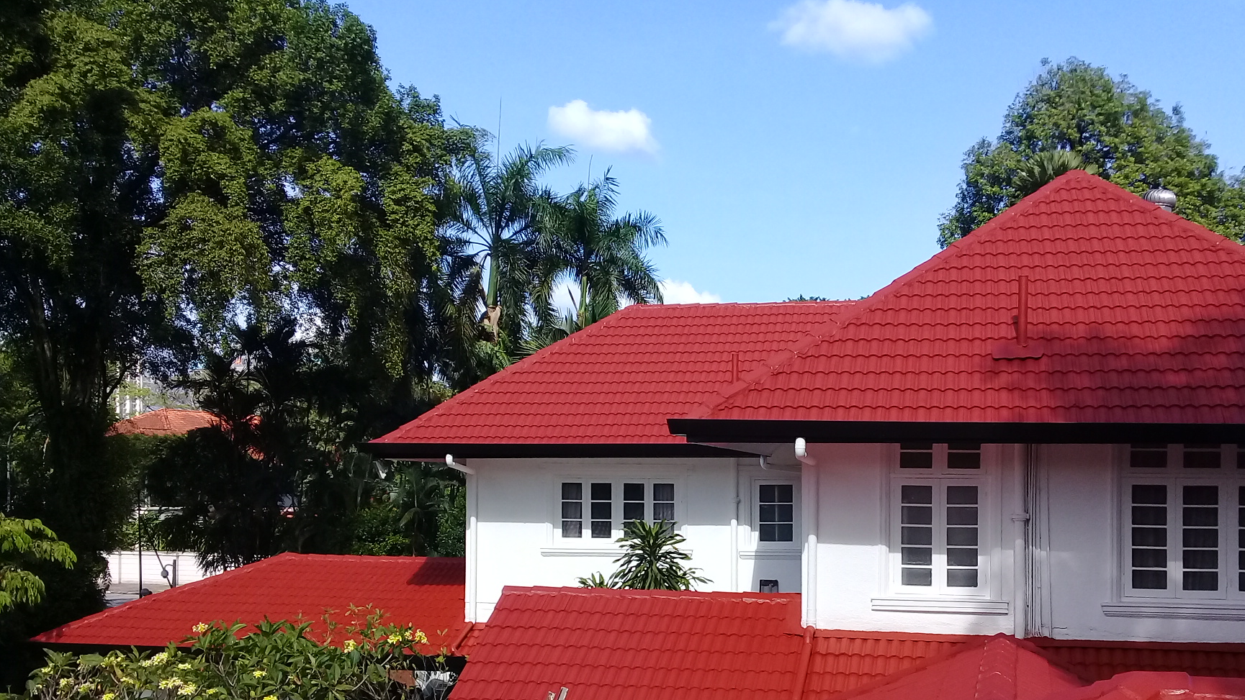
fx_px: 1321
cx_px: 714
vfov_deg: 29.3
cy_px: 512
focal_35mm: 40
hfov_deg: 50.3
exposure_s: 1/949
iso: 50
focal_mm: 3.3
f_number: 2.2
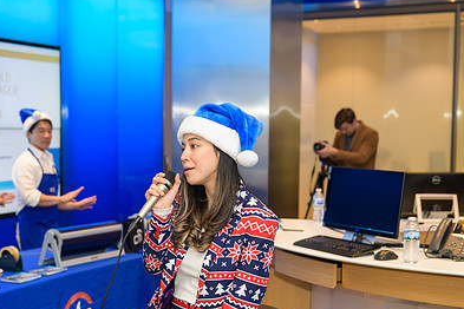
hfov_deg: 30.8
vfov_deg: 20.9
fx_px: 838
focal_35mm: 65
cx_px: 165
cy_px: 196
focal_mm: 44
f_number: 3.2
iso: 400
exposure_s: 1/125
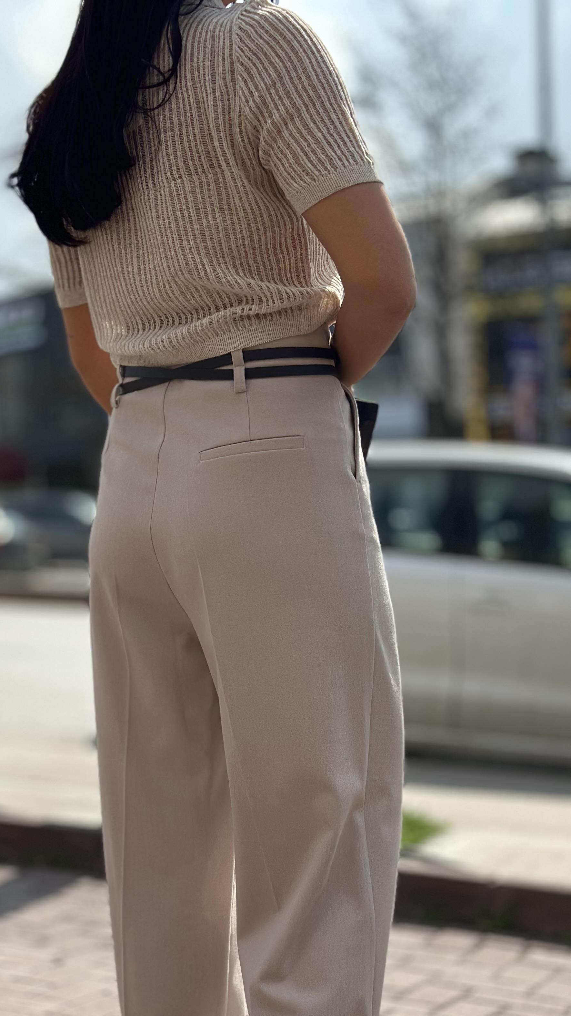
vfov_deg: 31.3
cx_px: 248
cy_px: 641
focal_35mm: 67
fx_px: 1804
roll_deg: +2.6
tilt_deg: -1.4
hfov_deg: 18.0
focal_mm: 6.86
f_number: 1.78
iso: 100
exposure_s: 1/7092
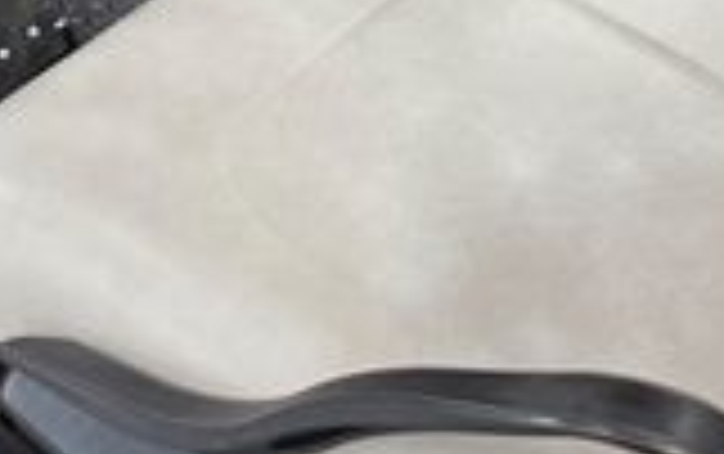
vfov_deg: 12.2
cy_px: -409
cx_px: 63
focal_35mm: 97
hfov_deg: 20.9
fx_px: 1916
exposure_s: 1/120
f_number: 1.7
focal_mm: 6.3
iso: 200
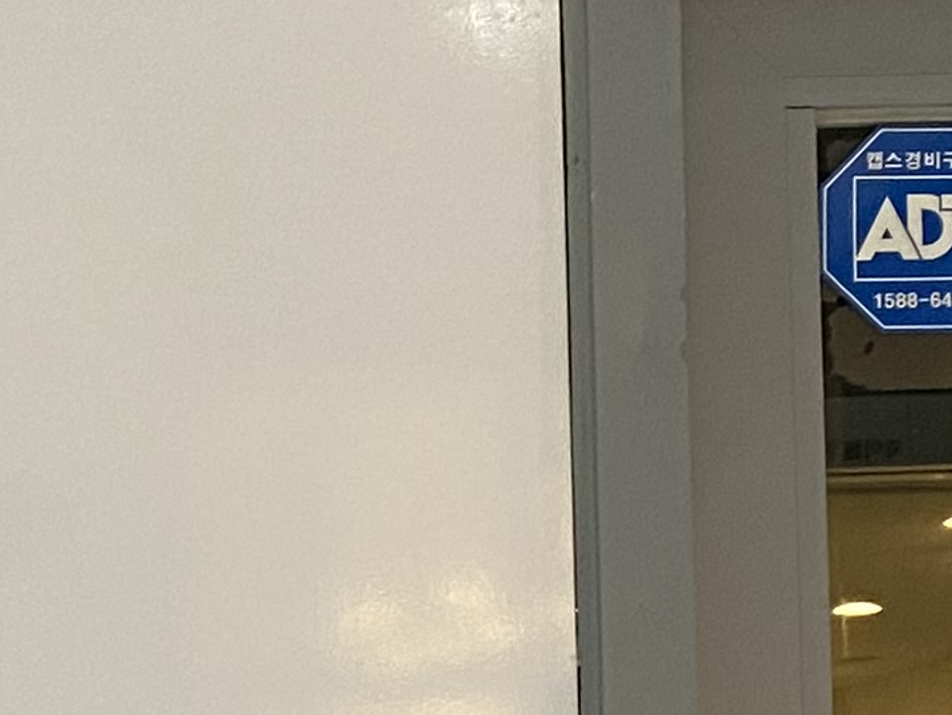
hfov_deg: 12.7
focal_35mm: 146
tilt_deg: +1.2
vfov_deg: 9.9
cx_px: -521
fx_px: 4017
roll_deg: +1.2
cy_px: 974
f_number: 1.8
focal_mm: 4.25
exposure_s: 1/60
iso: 125
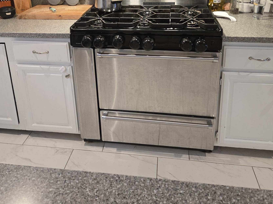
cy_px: 30
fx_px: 252
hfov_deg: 56.8
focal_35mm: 32
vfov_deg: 41.5
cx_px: 131
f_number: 1.8
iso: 320
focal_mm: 5.4
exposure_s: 1/120
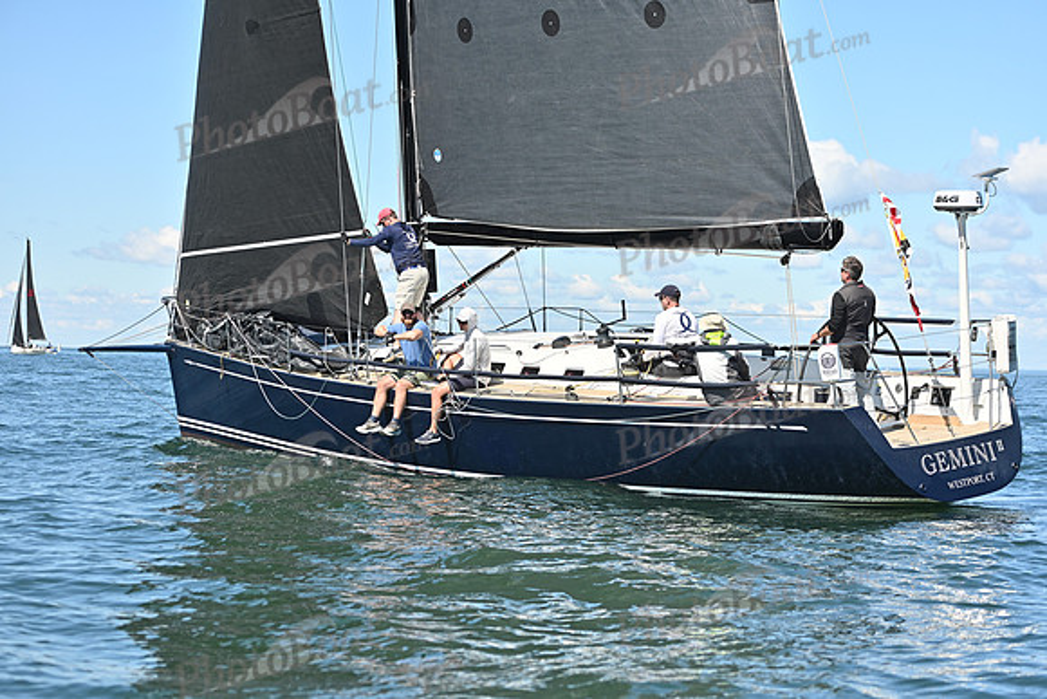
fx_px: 2036
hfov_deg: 28.8
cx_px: 524
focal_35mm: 70
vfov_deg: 19.5
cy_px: 350
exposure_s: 1/1250
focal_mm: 70
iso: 250
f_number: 3.5
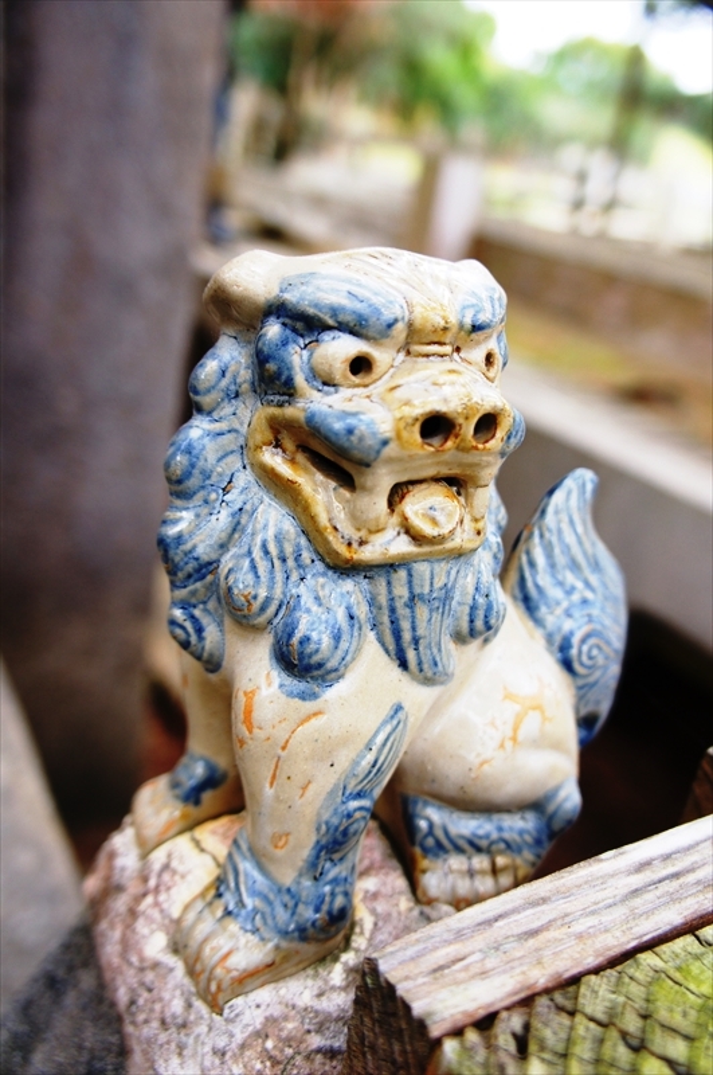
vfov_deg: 62.0
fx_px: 894
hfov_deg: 43.5
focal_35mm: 30
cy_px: 538
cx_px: 356
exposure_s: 1/160
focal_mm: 20
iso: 250
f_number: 4
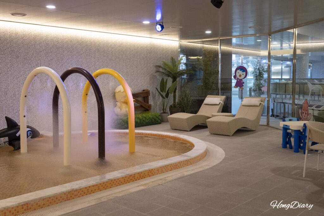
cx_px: 162
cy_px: 108
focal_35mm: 40
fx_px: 360
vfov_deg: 33.4
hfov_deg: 48.5
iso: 4000
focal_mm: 40
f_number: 5
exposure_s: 1/160
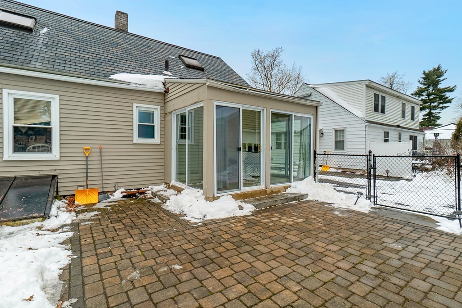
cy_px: 154
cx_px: 231
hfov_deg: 100.4
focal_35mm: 15
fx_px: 193
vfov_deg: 77.4
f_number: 10
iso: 160
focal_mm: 10
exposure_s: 1/500
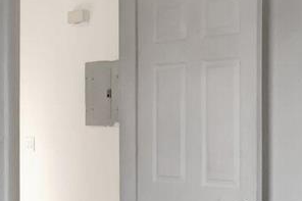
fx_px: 679
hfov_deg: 24.9
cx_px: 208
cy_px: 131
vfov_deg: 16.8
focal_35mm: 81
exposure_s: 1/20
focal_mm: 10
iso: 1000
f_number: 8
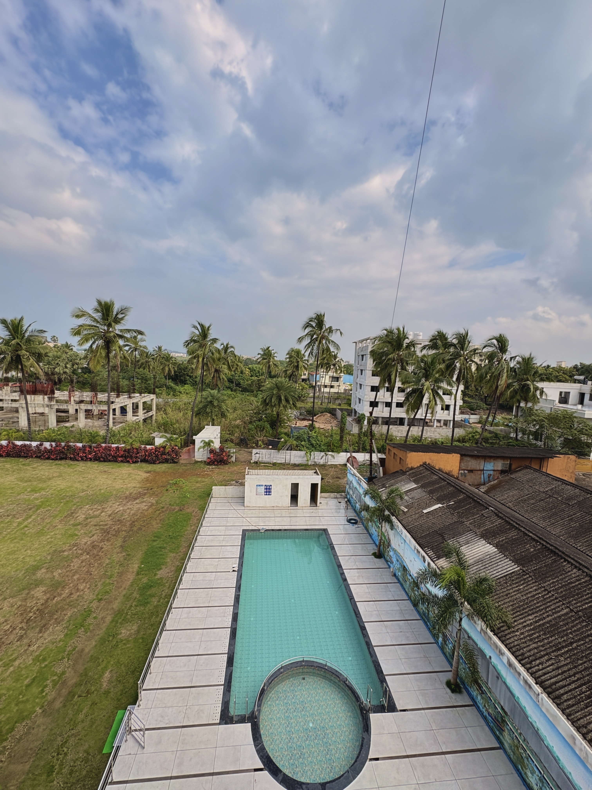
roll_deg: -3.2
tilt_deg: -5.0
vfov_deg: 102.1
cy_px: 395
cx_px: 296
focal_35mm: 14
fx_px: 319
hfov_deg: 85.7
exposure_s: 1/1277
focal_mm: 2.22
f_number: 2.2
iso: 50
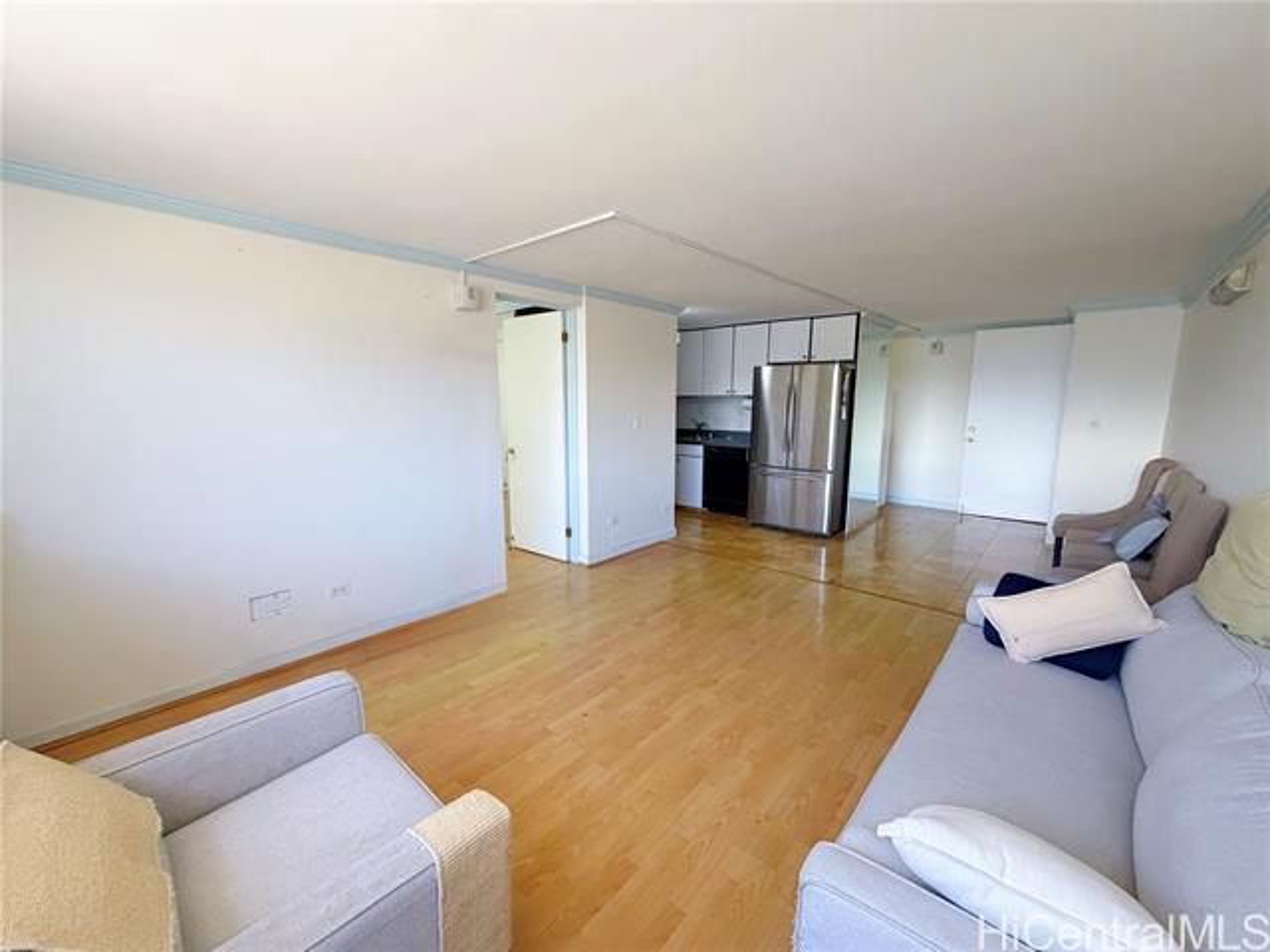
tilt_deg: -8.9
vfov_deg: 85.7
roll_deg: +0.3
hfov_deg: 102.1
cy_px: 476
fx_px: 514
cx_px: 635
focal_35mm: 14
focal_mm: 2.22
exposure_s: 1/96
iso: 320
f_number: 2.2
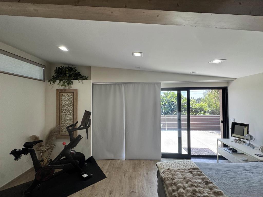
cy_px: 98
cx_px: 132
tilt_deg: +0.7
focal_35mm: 14
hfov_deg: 102.1
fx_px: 106
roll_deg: +0.0
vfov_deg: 85.7
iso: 80
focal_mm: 2.22
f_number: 2.2
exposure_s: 1/120
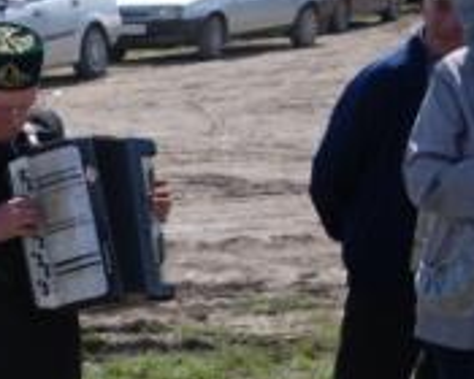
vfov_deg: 10.7
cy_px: 298
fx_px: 2020
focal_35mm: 144
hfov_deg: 13.0
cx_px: -122
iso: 100
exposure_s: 1/200
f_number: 7.1
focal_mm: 40
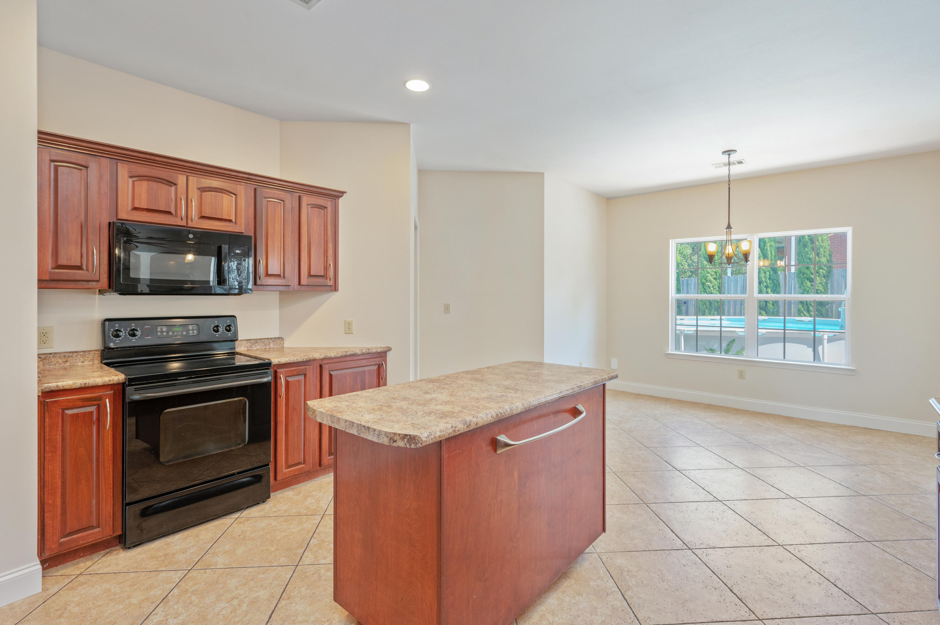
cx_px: 470
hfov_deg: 95.0
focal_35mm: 16
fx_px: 431
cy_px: 312
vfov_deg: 72.0
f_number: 8
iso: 400
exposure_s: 1/25
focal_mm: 16.5
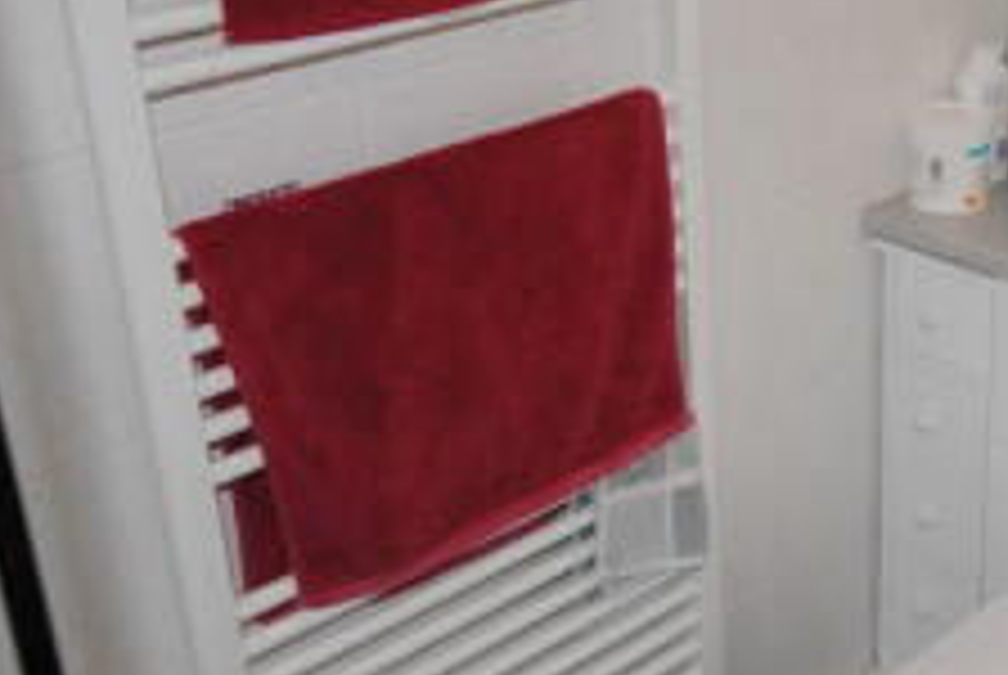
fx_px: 1710
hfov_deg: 31.8
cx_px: 835
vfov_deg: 22.3
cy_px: 299
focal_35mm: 61
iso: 200
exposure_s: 1/60
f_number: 4.8
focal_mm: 14
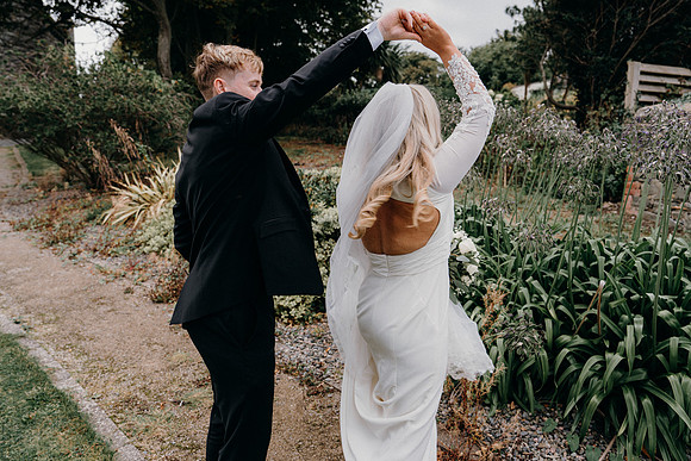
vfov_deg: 49.6
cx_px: 346
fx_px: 499
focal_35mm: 26
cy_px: 230
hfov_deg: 69.4
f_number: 3.5
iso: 160
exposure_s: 1/250
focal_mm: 26
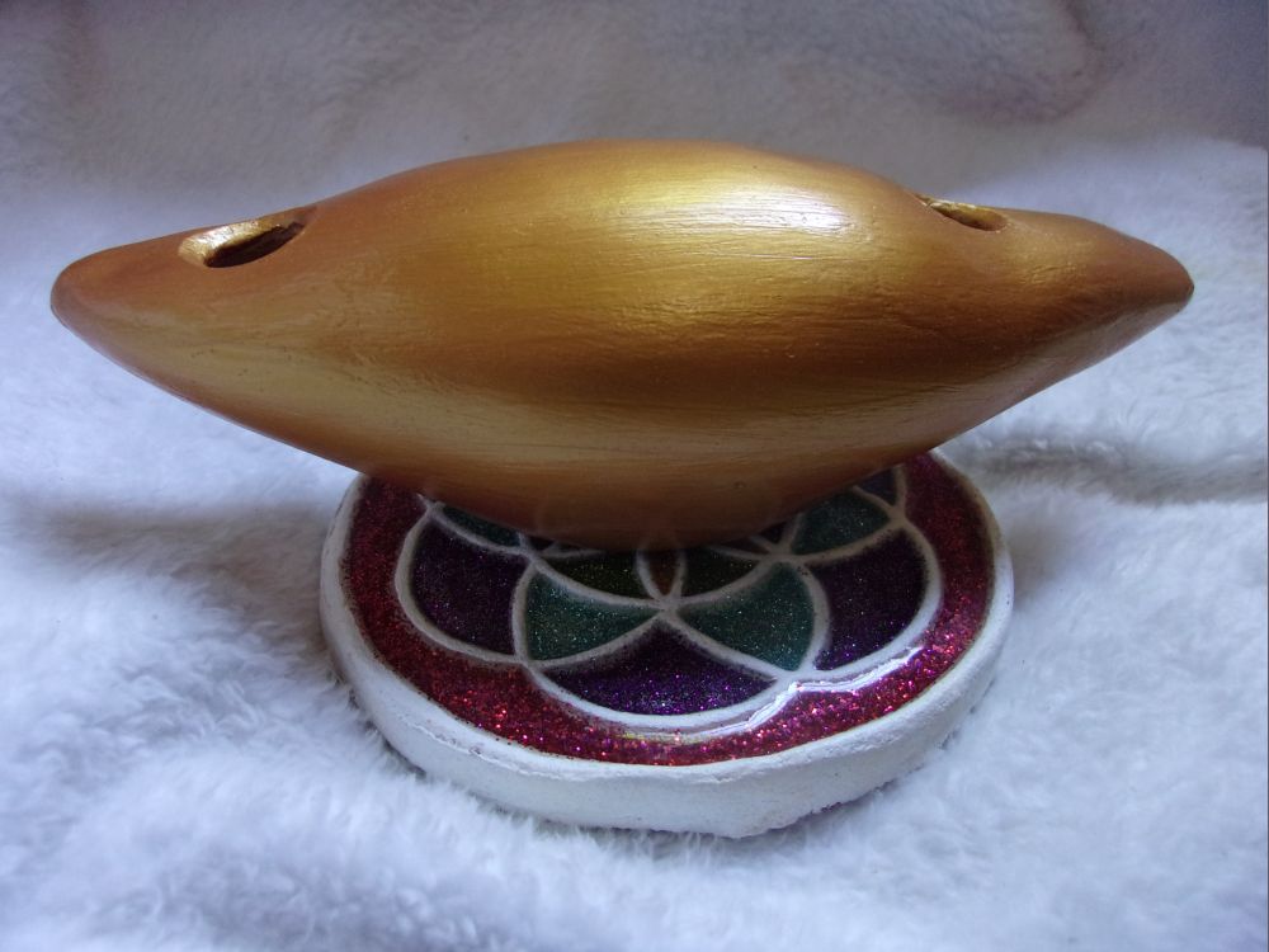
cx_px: 634
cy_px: 476
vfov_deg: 51.4
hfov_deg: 65.3
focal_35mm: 27
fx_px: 990
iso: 247
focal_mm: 4.9
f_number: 3
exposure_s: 1/34
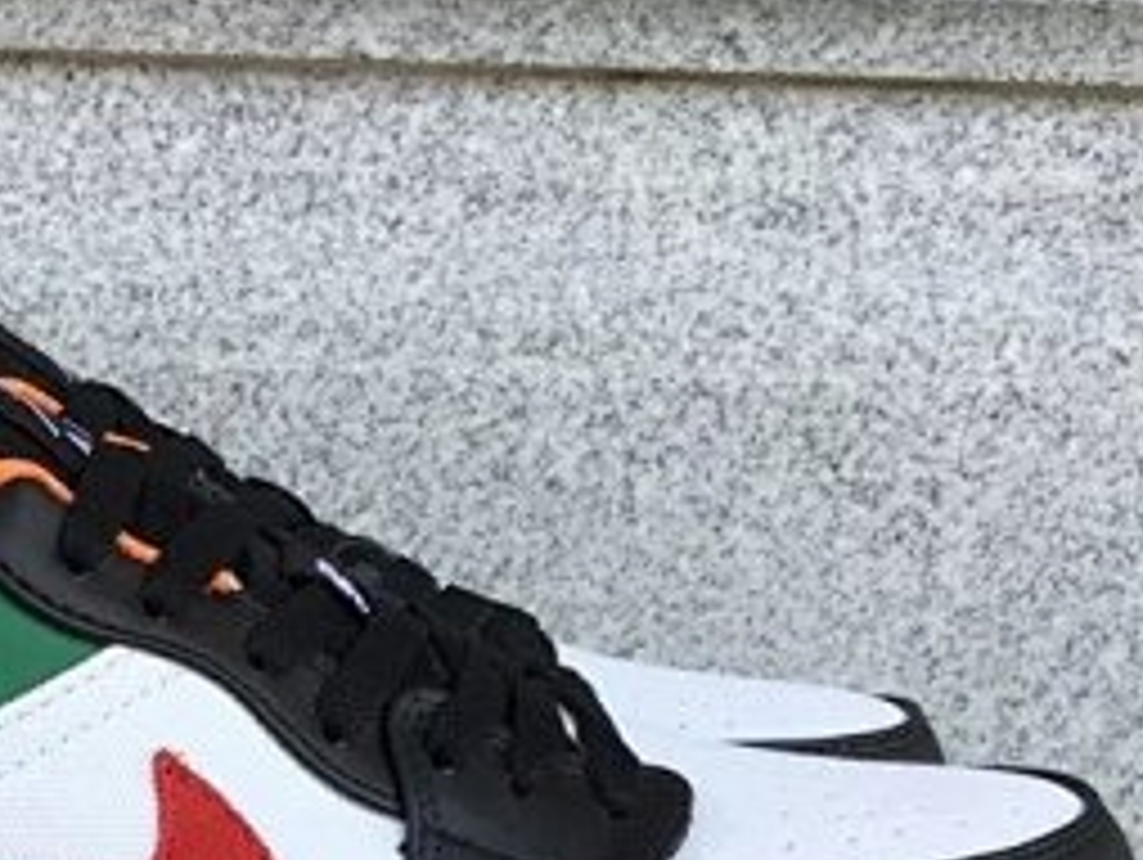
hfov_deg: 24.6
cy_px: 1063
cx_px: 212
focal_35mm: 78
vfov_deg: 17.9
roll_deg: -1.1
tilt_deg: -19.0
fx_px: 2578
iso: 25
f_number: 2.4
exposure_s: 1/334
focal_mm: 3.3
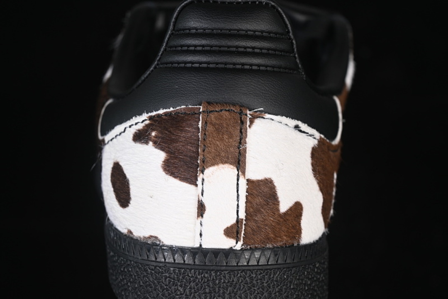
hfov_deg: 27.0
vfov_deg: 18.2
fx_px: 933
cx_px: 224
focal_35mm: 75
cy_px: 150
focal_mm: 50
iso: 160
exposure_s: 1/60
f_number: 6.3
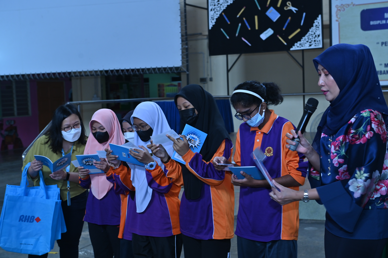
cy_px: 129
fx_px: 560
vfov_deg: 26.0
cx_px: 194
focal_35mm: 52
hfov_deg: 38.2
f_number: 4
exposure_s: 1/80
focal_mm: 52
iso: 1000
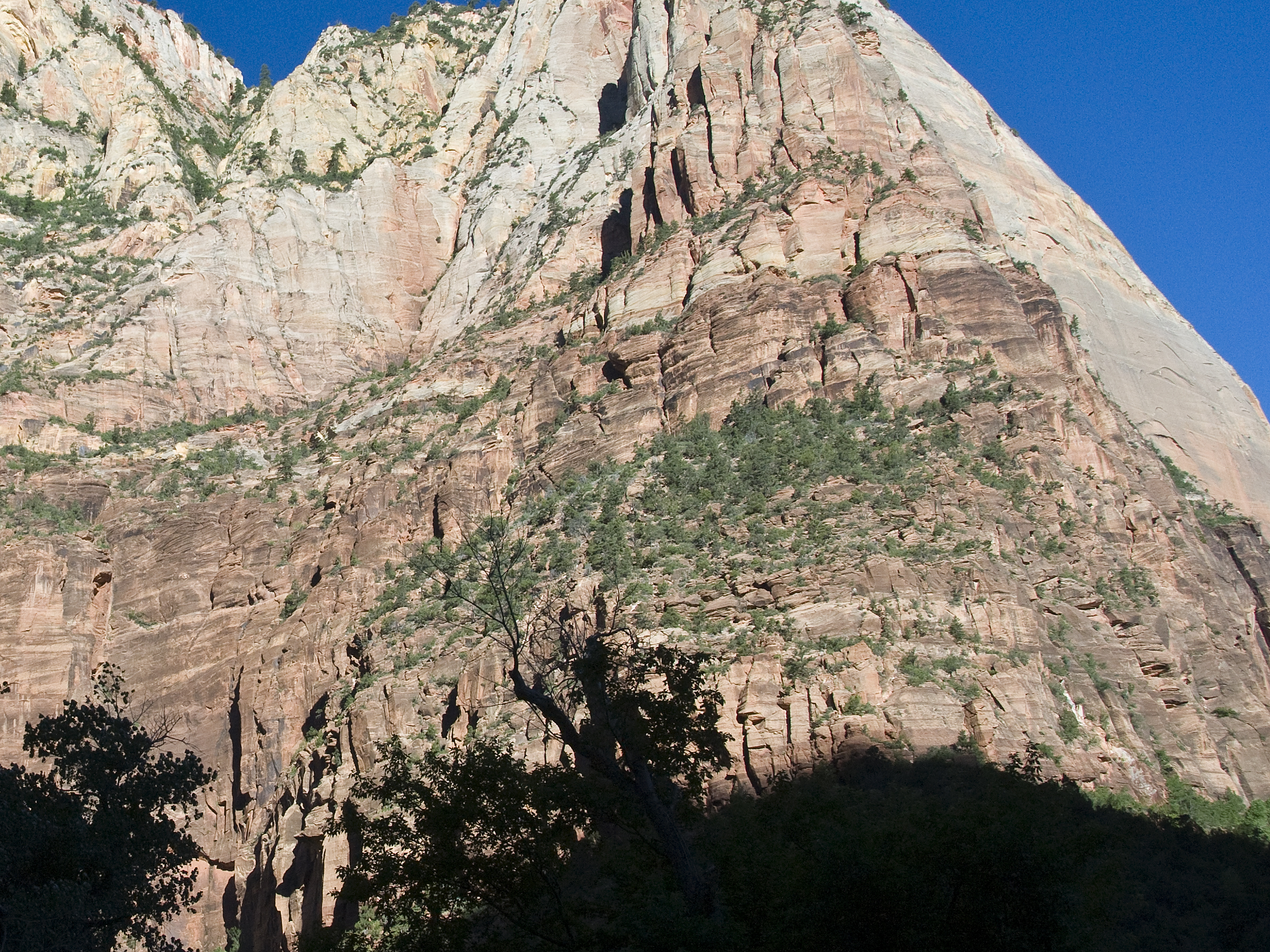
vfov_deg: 25.7
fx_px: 2091
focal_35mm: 57
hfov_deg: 32.4
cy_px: 467
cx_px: 180
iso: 800
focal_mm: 22
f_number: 9
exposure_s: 1/320
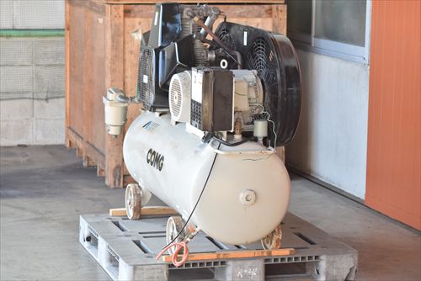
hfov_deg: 20.0
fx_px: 1193
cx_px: 210
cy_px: 140
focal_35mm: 102
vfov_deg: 13.4
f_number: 6.3
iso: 1250
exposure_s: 1/250
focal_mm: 68
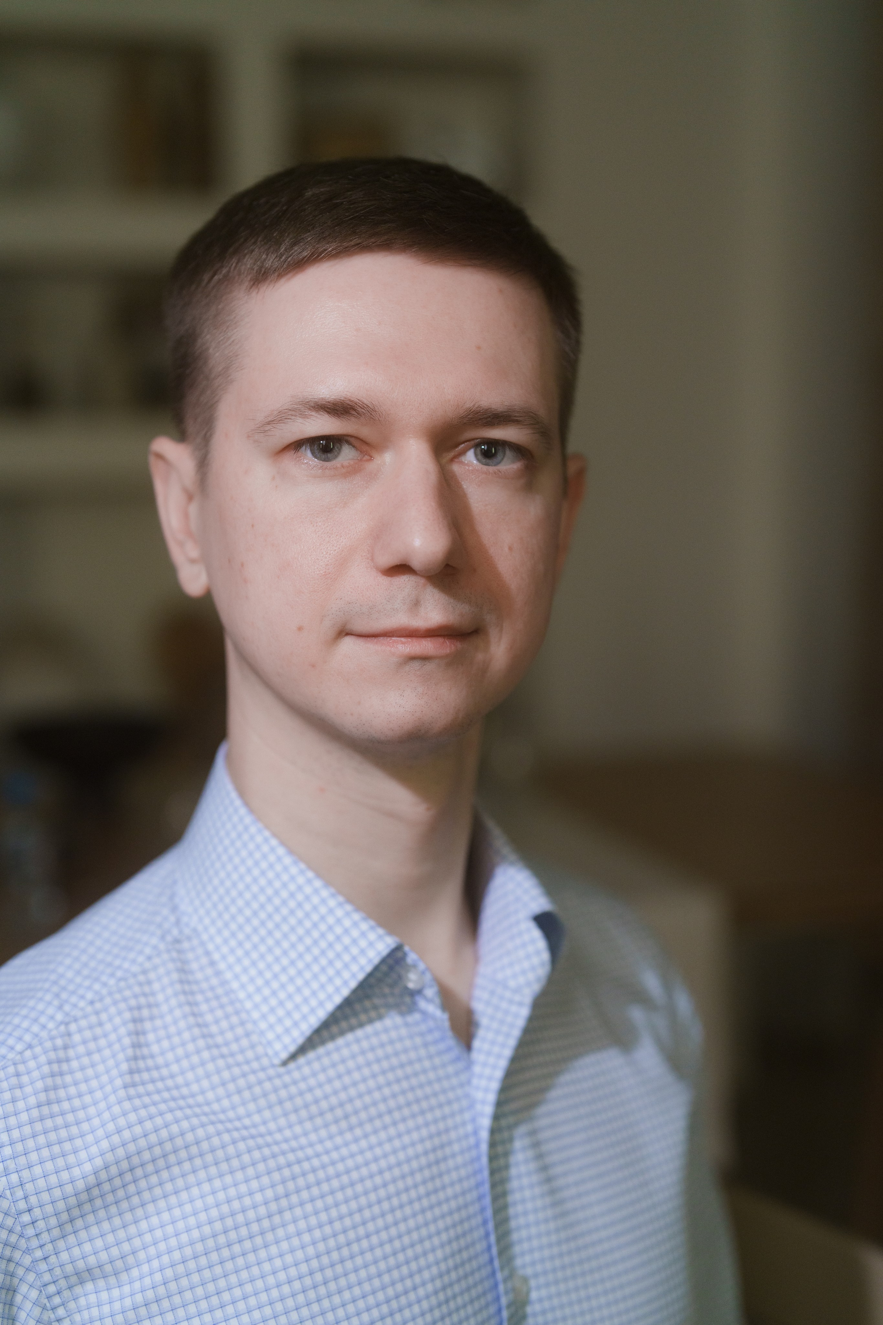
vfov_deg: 39.6
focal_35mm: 50
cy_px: 662
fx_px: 1839
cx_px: 442
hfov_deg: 27.0
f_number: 2.2
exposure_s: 1/125
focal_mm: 50
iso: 1000
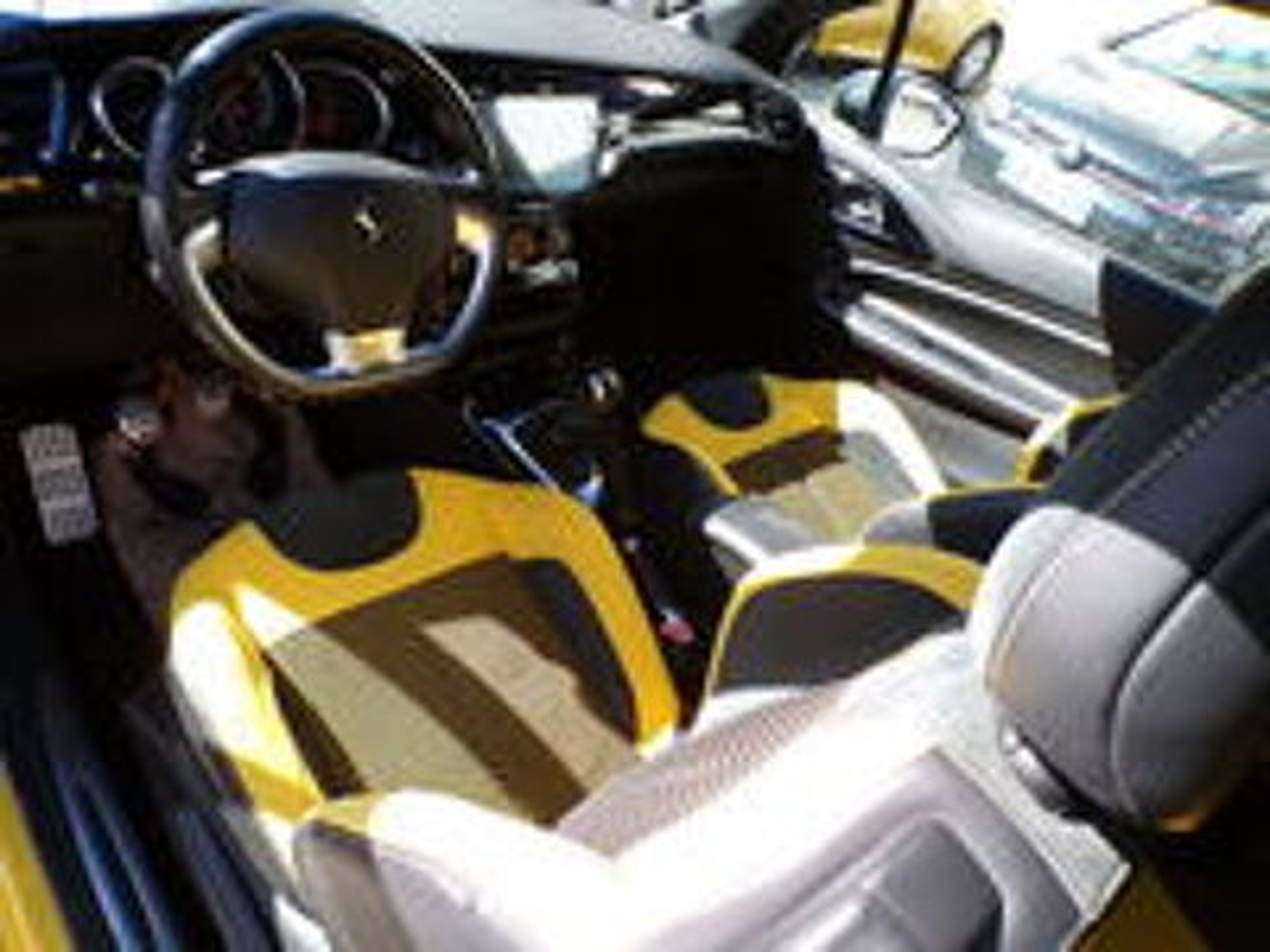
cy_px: 476
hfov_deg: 71.6
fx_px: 881
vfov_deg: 56.8
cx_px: 635
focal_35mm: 24
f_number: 4.4
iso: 100
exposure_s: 1/100
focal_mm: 4.3
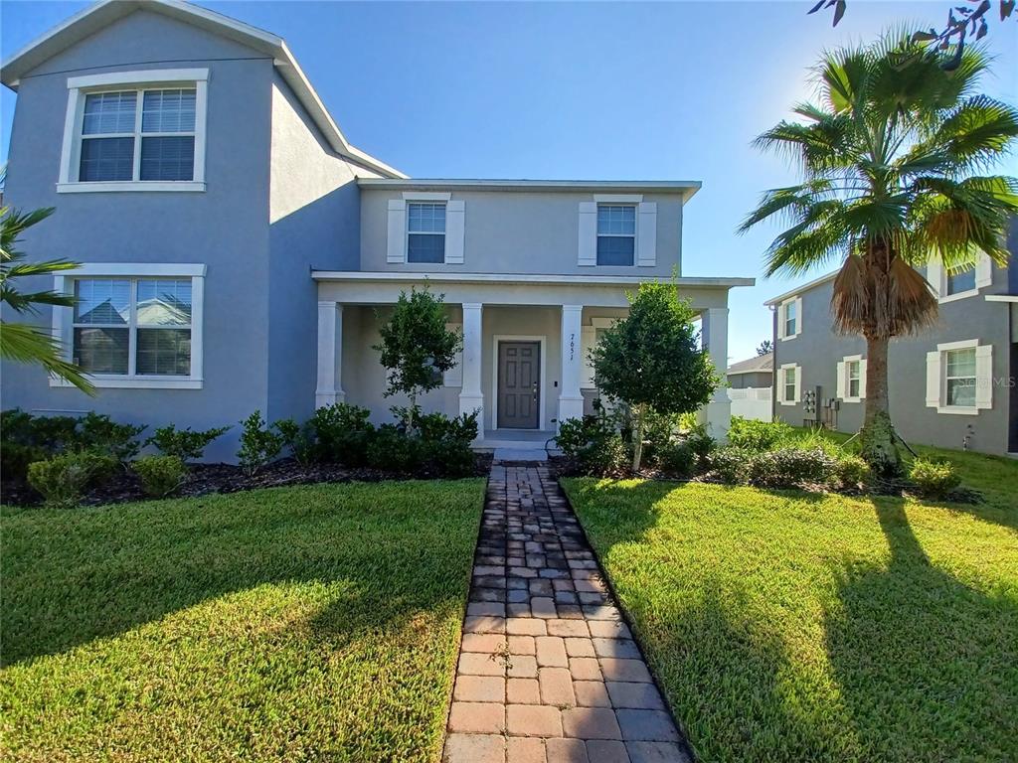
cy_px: 382
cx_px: 509
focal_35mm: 13
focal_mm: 1.42
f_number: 2.2
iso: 40
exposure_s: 1/996
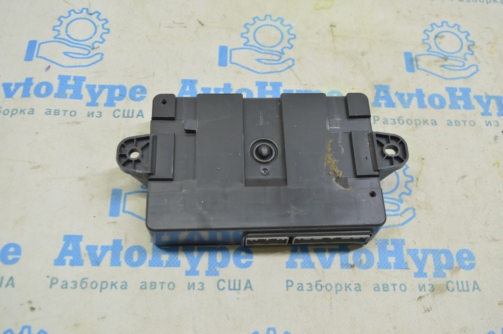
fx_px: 503
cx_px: 252
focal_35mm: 36
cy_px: 167
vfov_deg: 36.8
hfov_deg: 53.2
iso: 400
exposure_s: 1/20
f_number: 5.6
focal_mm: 24
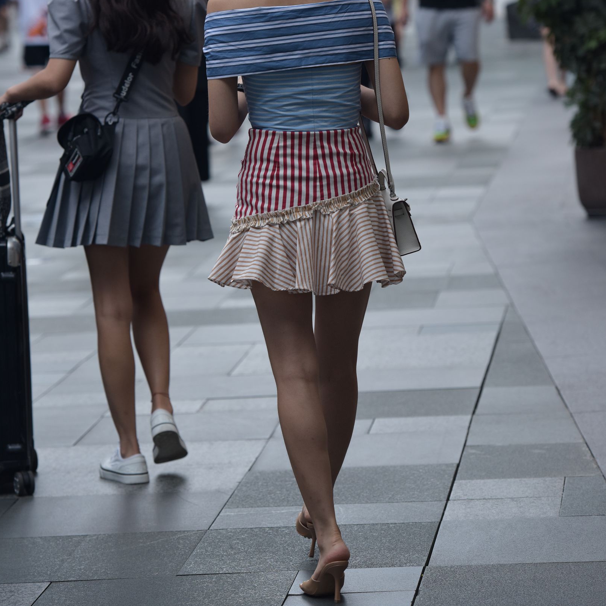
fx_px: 3426
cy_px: 224
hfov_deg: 10.1
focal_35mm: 173
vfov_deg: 10.1
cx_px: 302
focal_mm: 135
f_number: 4
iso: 500
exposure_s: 1/640
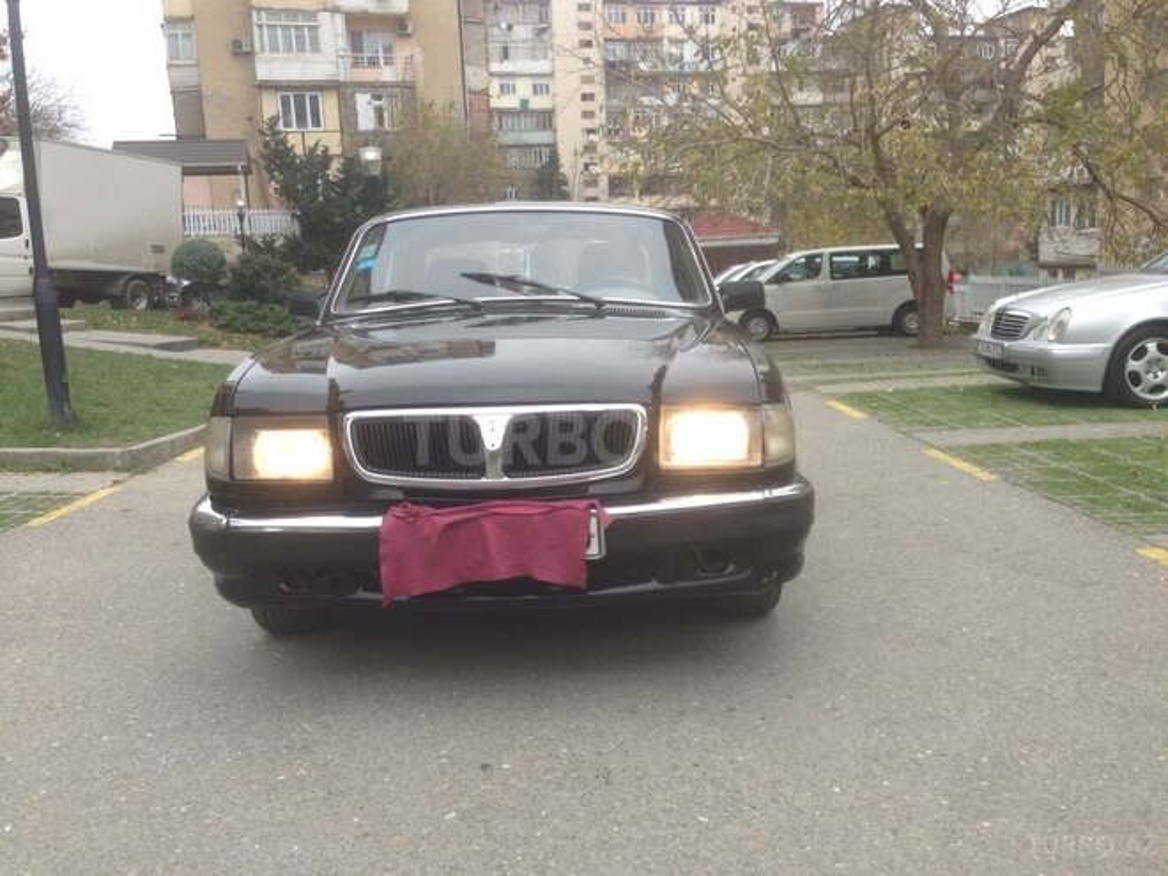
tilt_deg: -8.4
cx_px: 584
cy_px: 438
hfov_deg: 55.4
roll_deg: +2.2
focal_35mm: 33
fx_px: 1113
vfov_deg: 42.9
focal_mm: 4.12
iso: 50
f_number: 2.4
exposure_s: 1/209
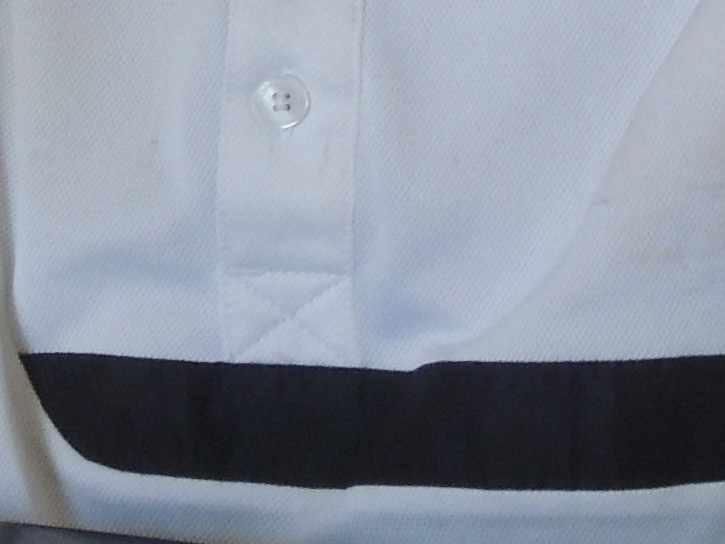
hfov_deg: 6.2
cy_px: -224
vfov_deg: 4.6
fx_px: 6681
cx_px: -121
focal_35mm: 319
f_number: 4.2
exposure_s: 1/40
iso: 400
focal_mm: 11.1
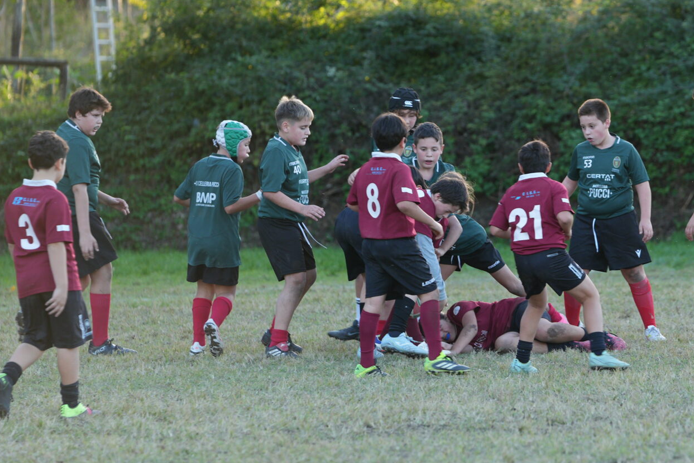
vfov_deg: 3.3
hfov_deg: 5.0
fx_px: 7943
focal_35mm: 412
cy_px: 196
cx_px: 522
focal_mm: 200
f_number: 3.5
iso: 500
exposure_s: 1/320
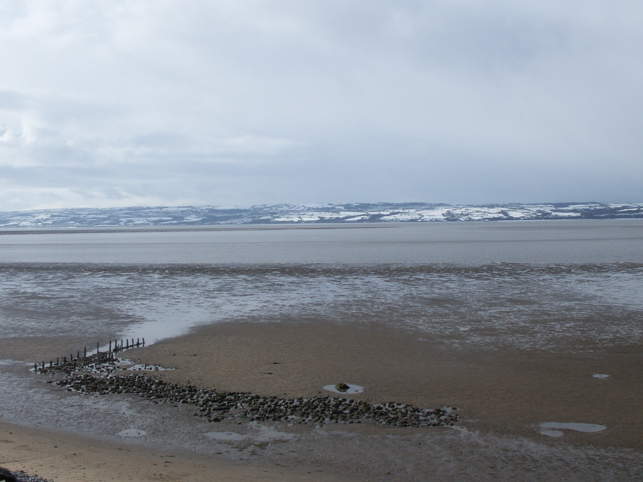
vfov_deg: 33.6
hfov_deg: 43.8
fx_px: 799
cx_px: 337
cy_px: 222
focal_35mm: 43
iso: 50
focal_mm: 7.7
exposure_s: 1/250
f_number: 7.1
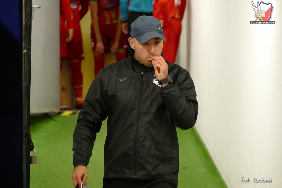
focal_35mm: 255
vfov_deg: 5.4
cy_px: 94
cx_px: 141
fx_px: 1998
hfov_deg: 8.1
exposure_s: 1/160
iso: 1600
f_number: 4
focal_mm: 92.88
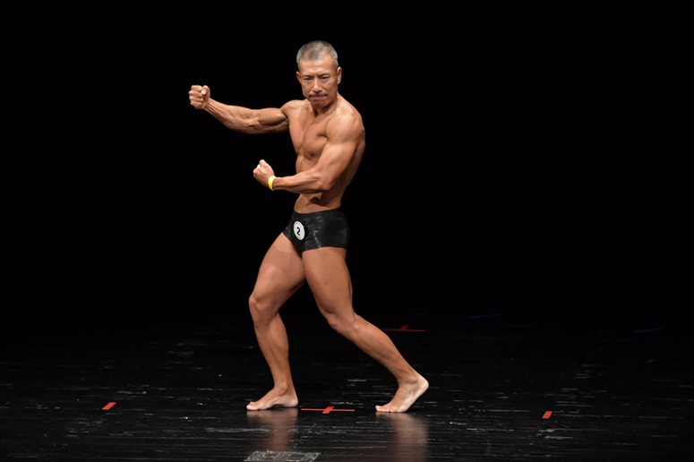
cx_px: 347
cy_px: 231
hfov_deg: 6.9
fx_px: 5781
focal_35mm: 300
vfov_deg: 4.6
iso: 3200
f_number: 5.6
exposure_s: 1/400
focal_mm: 200
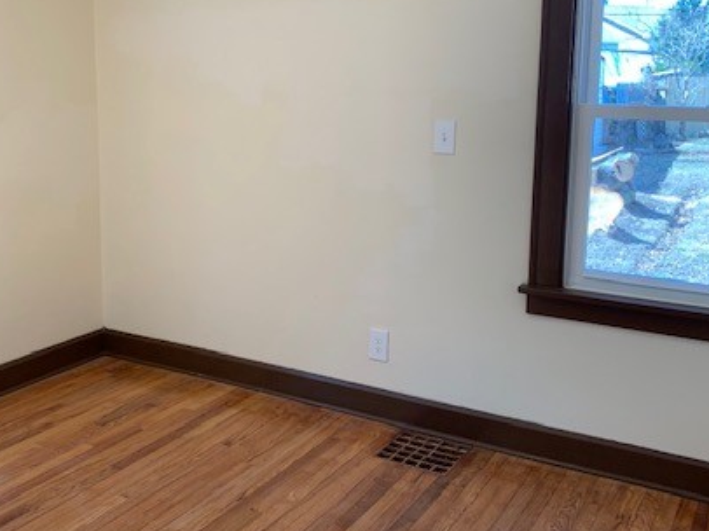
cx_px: 311
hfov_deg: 45.7
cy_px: 211
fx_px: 839
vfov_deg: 35.0
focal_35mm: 41
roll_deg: -1.1
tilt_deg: -8.6
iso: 64
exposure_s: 1/121
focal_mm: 4.25
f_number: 1.8
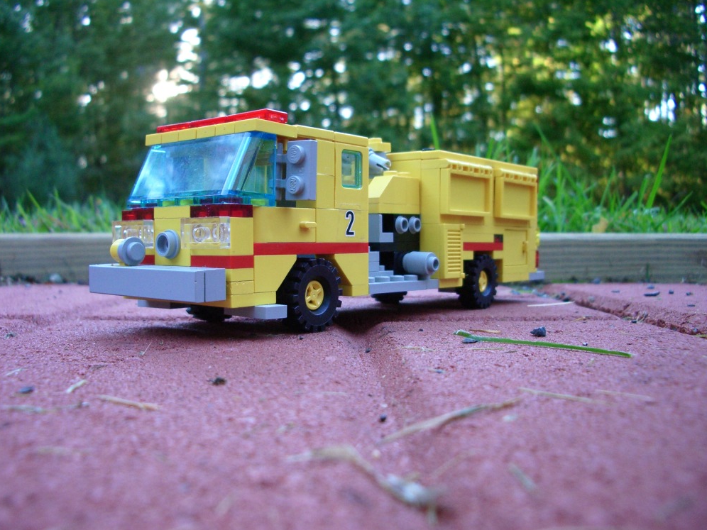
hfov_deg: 51.4
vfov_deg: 39.7
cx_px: 356
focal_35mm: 36
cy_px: 262
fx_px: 735
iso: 200
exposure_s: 1/50
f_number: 2.6
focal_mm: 5.8
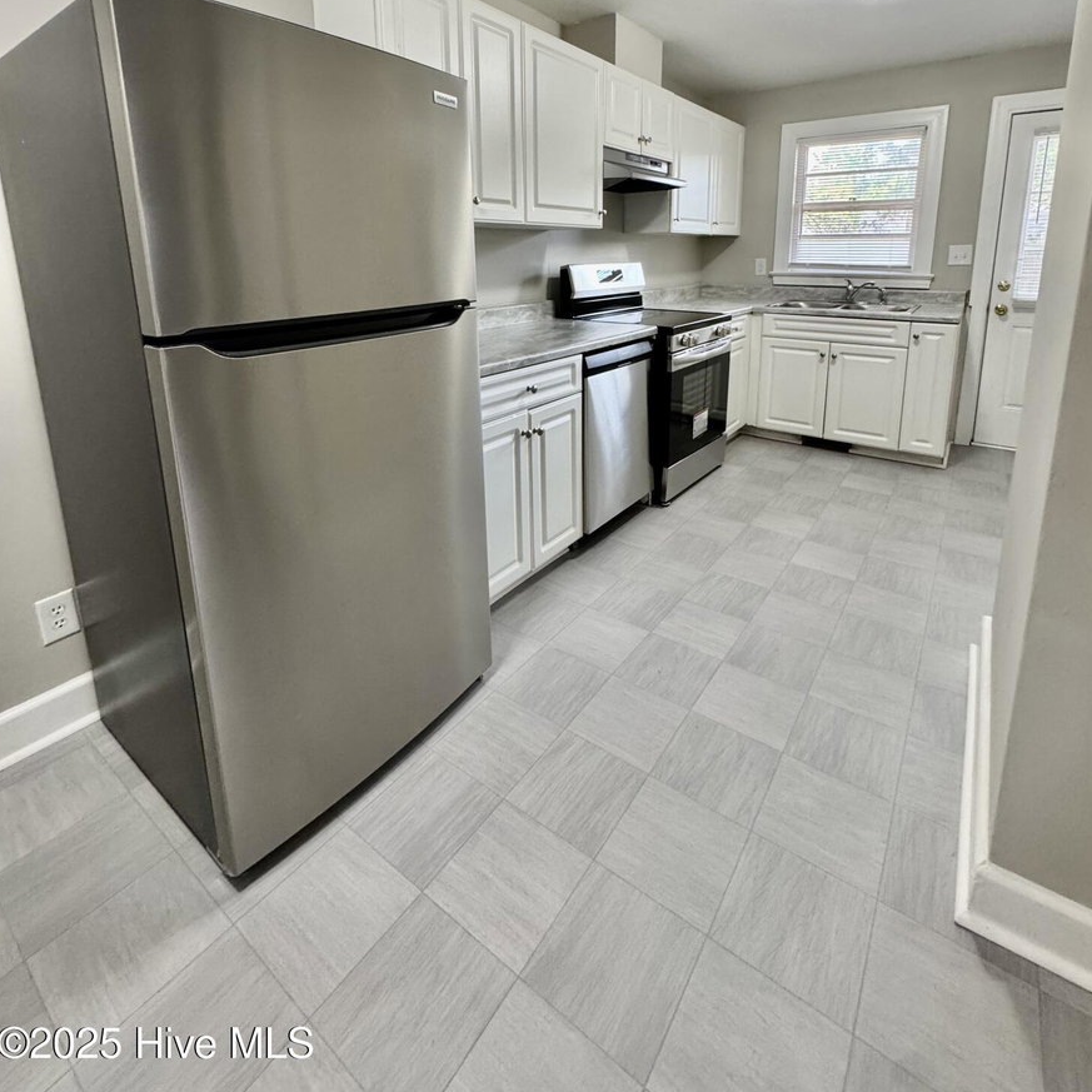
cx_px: 557
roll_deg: +1.0
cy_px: 361
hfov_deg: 84.0
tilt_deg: -10.9
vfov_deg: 81.1
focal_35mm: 17
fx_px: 607
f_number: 2.2
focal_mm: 2.22
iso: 250
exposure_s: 1/60
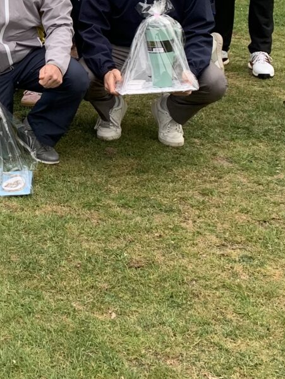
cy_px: 49
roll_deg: +1.5
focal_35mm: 83
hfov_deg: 16.6
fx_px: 911
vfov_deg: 23.0
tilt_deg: -11.7
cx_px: -101
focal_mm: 4.25
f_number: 1.8
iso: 50
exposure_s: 1/122
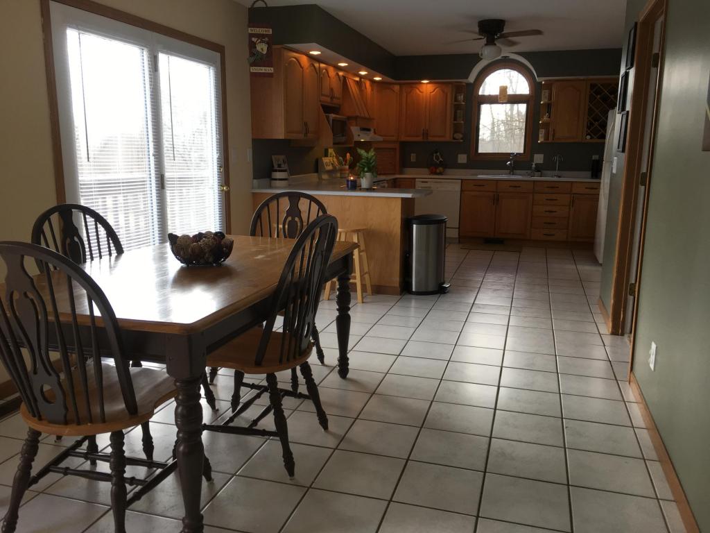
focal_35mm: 29
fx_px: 595
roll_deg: +0.0
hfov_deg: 61.7
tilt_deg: -10.7
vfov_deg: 48.2
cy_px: 266
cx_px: 355
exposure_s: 1/60
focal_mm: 4.15
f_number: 2.2
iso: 32
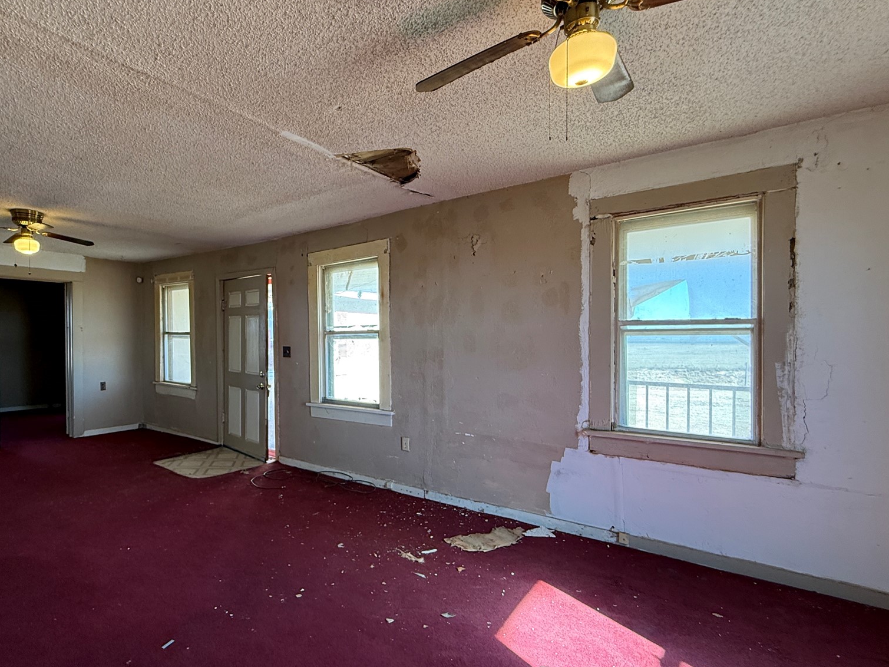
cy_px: 342
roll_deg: +0.4
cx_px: 329
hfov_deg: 82.9
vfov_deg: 68.7
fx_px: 488
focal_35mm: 19
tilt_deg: +0.6
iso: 200
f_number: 2.2
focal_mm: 2.22
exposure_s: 1/99
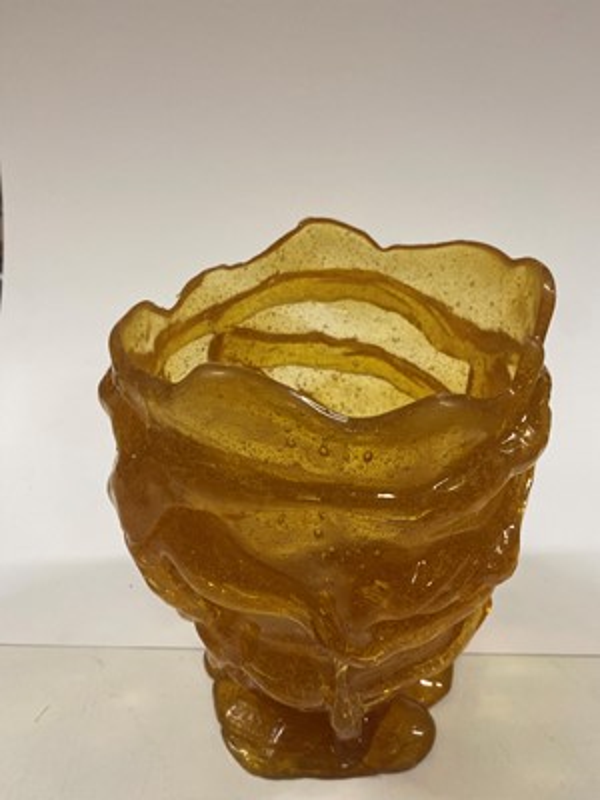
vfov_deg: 67.3
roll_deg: -0.1
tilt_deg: -30.5
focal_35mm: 26
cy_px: 400
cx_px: 300
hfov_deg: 53.1
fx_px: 601
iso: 125
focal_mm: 4.25
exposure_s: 1/100
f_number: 1.8
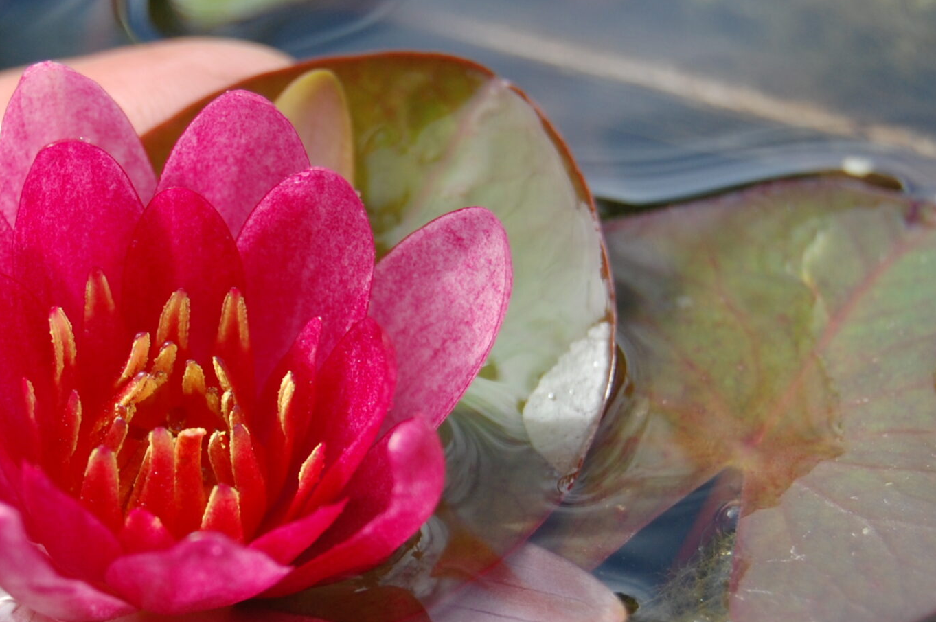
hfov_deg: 13.2
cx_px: 257
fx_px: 4024
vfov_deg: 8.8
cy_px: 401
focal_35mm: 155
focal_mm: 55
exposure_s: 1/500
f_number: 5.6
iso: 400
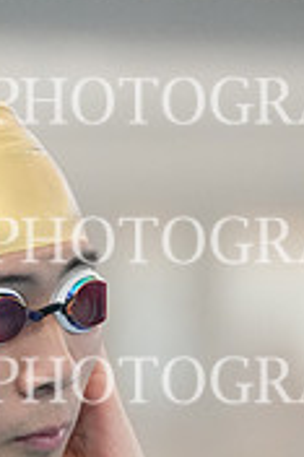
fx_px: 10457
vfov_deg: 2.5
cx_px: -32
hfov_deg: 1.7
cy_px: 589
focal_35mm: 824
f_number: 2.8
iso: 5000
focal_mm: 167
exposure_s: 1/2000
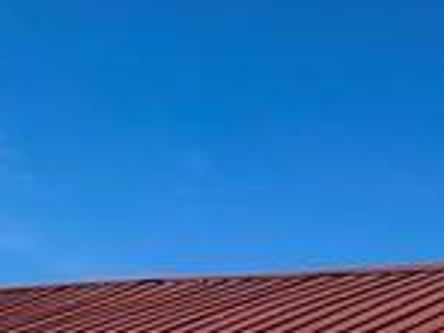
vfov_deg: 13.3
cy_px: 660
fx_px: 1232
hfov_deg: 19.1
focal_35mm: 96
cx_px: 557
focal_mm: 2.22
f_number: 2.2
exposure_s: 1/1497
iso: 20
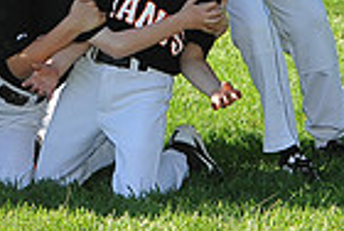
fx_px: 3399
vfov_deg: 3.9
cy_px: -197
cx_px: -253
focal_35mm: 355
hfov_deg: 5.7
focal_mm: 86
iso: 200
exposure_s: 1/400
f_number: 5.6
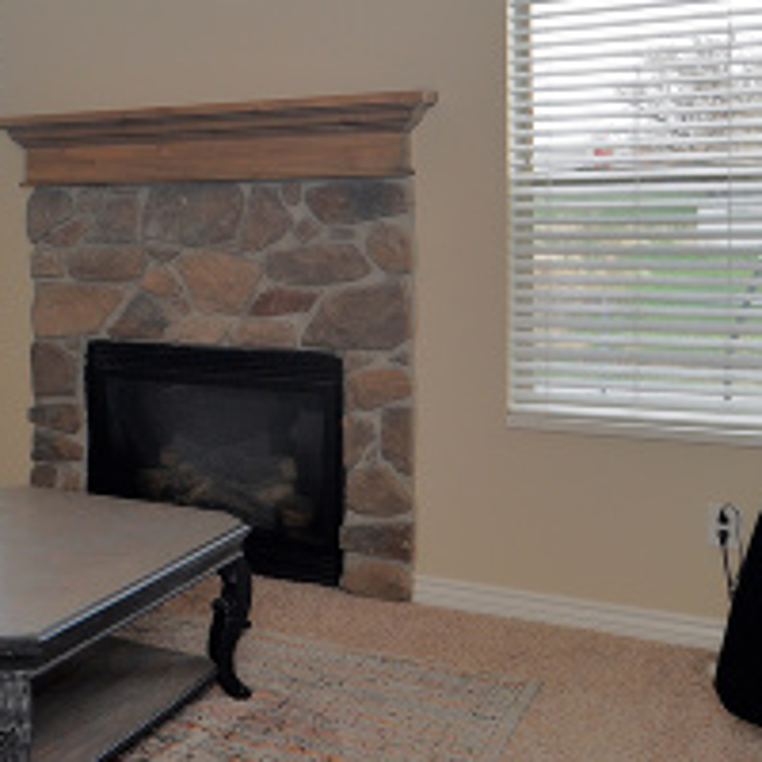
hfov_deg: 27.7
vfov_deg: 34.2
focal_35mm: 49
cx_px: -271
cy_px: 231
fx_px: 1220
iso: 200
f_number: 5
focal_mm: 12
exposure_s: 1/100
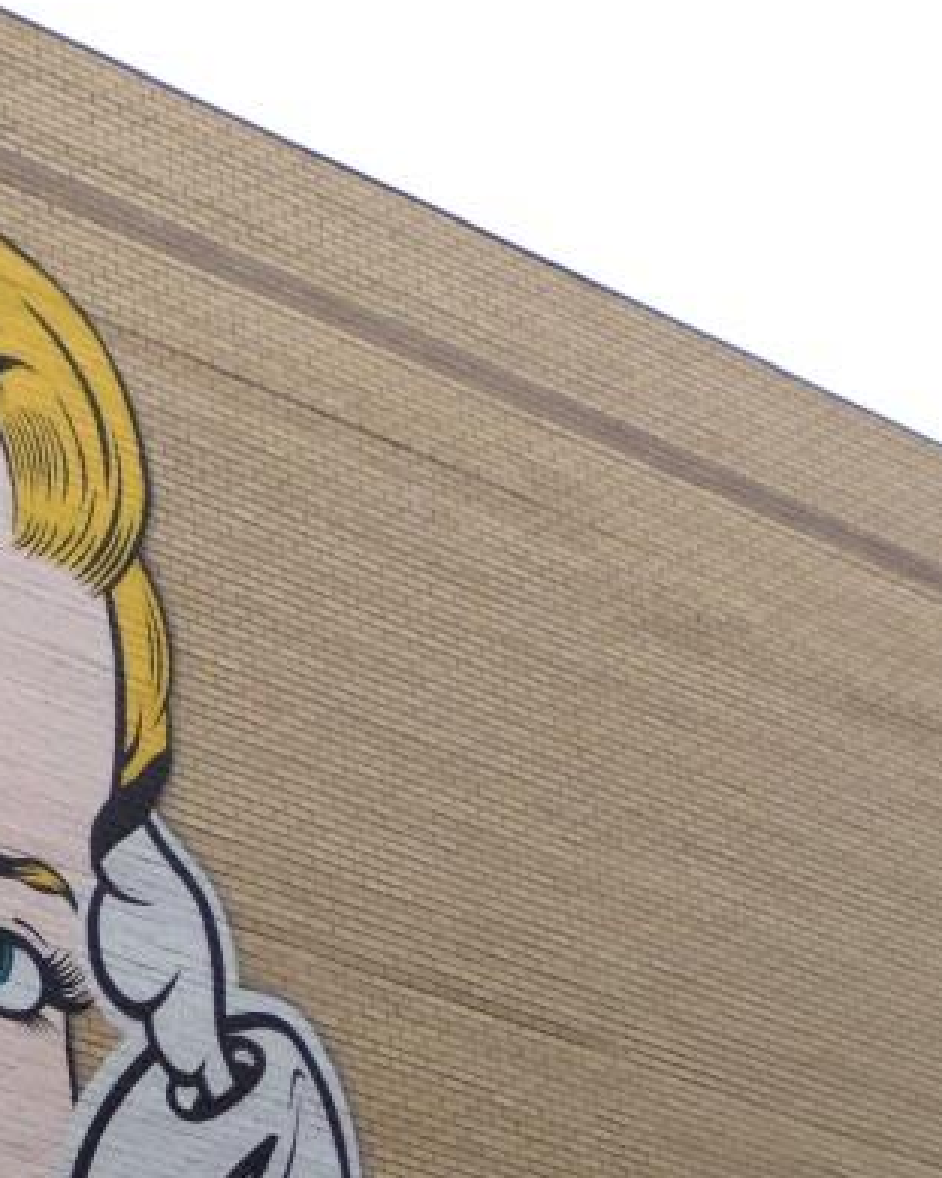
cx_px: -414
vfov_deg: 10.3
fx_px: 6517
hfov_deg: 8.1
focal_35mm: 187
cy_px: 970
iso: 100
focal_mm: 11.9
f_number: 4.2
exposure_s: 1/350
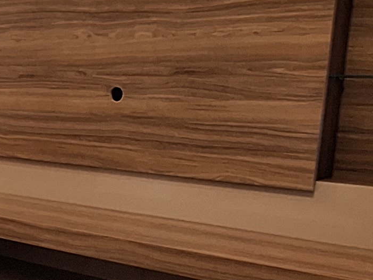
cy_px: 209
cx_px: -220
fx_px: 797
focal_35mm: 74
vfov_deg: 19.8
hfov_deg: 21.2
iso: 200
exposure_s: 1/24
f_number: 2.2
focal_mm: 1.74
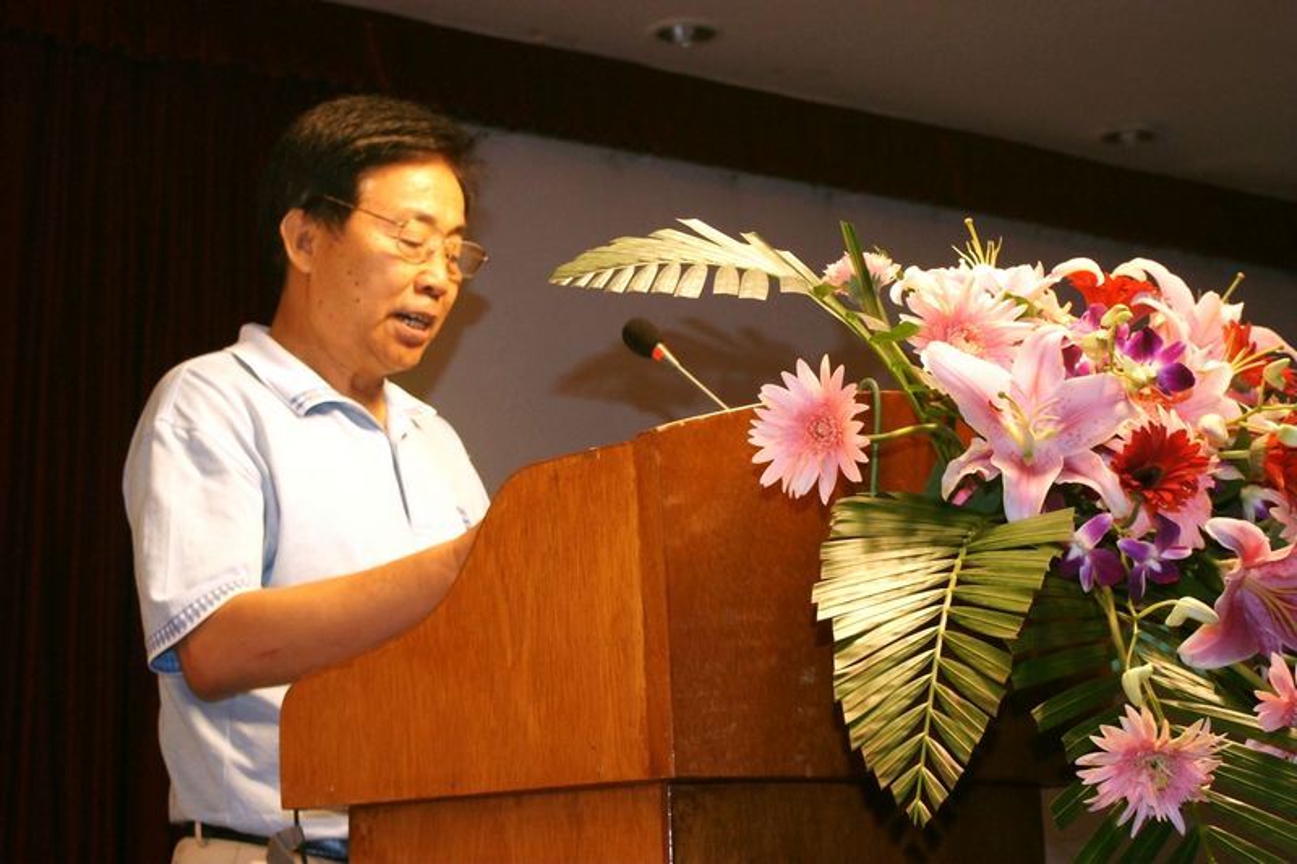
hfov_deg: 33.4
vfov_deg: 22.6
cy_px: 432
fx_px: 2161
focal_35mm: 60
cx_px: 648
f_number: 5.6
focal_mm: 40
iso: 1600
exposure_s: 1/100
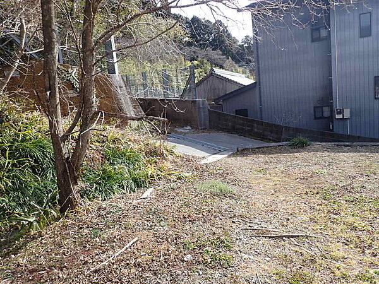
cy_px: 142
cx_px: 190
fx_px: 274
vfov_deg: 54.9
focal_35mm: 25
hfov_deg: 69.4
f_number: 2.8
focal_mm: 4.5
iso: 100
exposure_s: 1/400
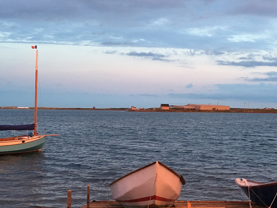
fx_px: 408
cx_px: 170
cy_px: 94
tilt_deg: +2.0
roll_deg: +0.1
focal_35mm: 51
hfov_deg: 37.3
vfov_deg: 28.5
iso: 100
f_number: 2.2
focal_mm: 4.15
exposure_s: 1/30
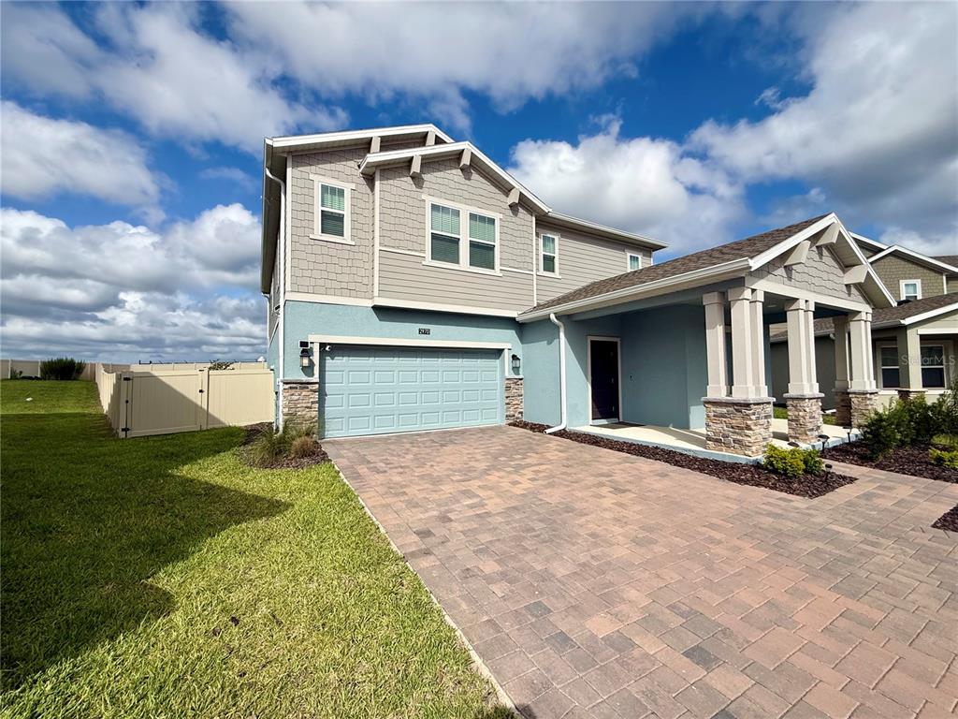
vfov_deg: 85.7
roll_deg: +0.9
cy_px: 360
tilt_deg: +3.6
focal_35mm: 14
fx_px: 387
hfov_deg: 102.1
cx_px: 479
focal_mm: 2.22
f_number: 2.2
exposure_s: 1/3460
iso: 50
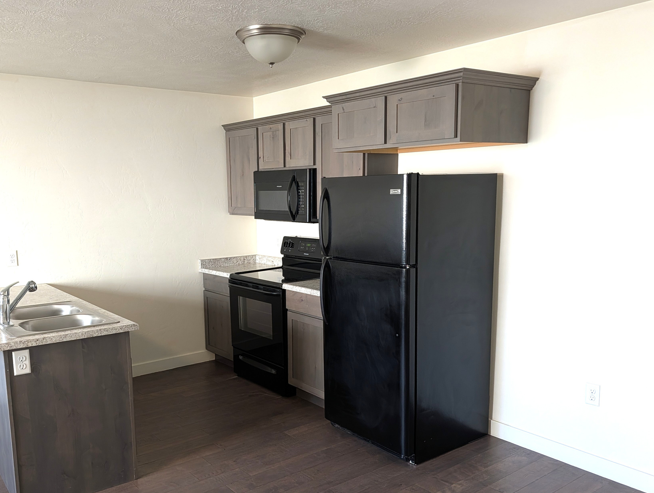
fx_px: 568
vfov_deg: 46.7
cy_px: 288
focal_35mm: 30
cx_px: 280
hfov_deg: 59.6
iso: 259
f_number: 1.68
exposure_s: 1/60
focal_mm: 6.9
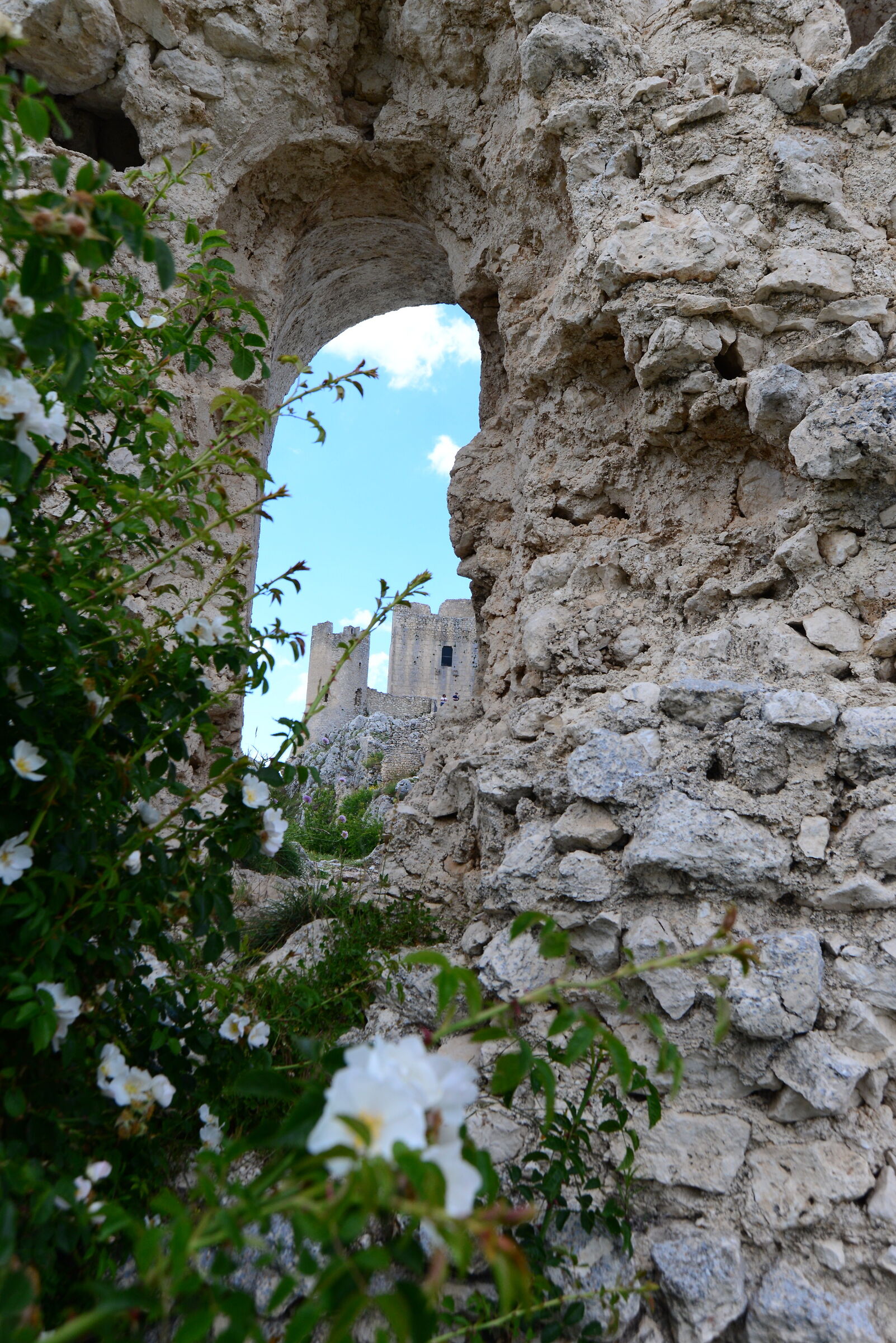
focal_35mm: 30
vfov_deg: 61.9
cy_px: 672
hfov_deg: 43.6
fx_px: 1119
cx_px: 448
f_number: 10
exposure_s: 1/640
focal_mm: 30
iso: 640
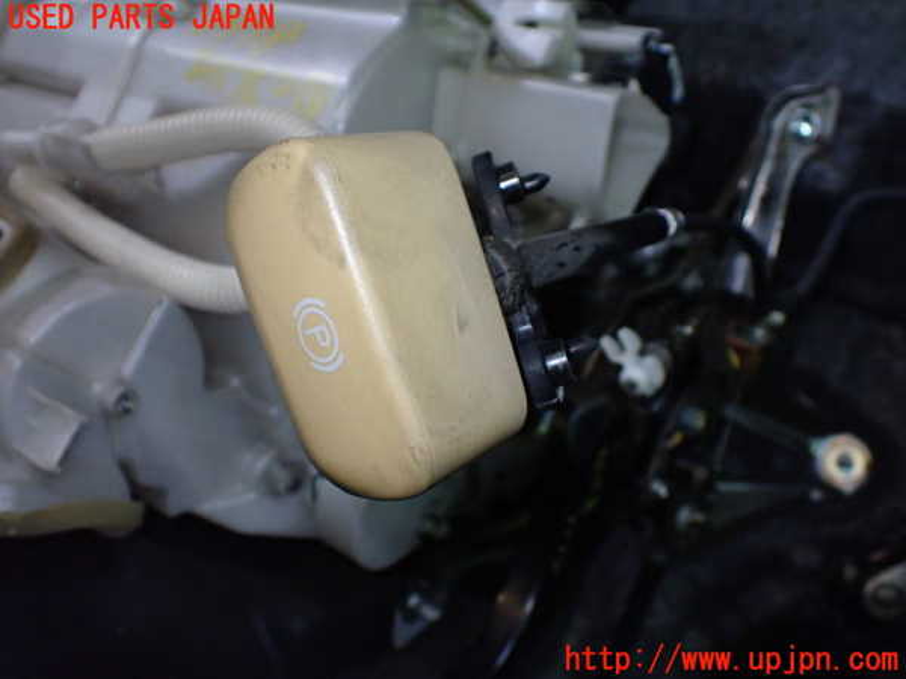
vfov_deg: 46.8
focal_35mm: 30
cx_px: 453
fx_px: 785
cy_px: 340
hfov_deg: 60.0
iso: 800
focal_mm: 5.4
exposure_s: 1/125
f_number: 2.3
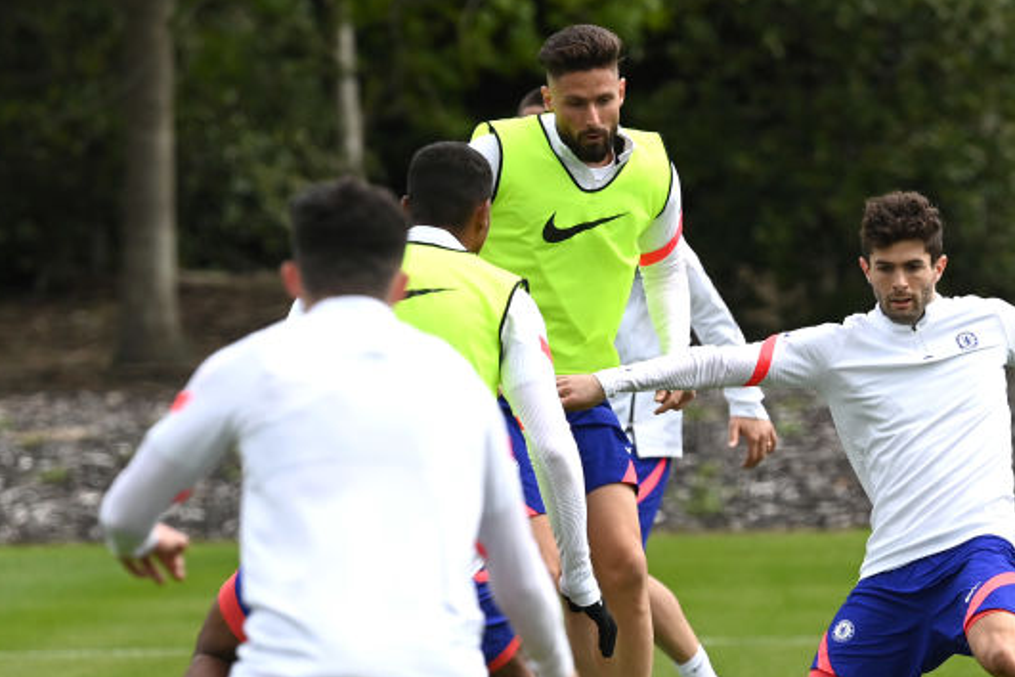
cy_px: 492
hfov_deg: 2.7
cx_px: 923
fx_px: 21736
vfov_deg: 1.8
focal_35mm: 771
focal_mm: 400
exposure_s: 1/2000
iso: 800
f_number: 6.3
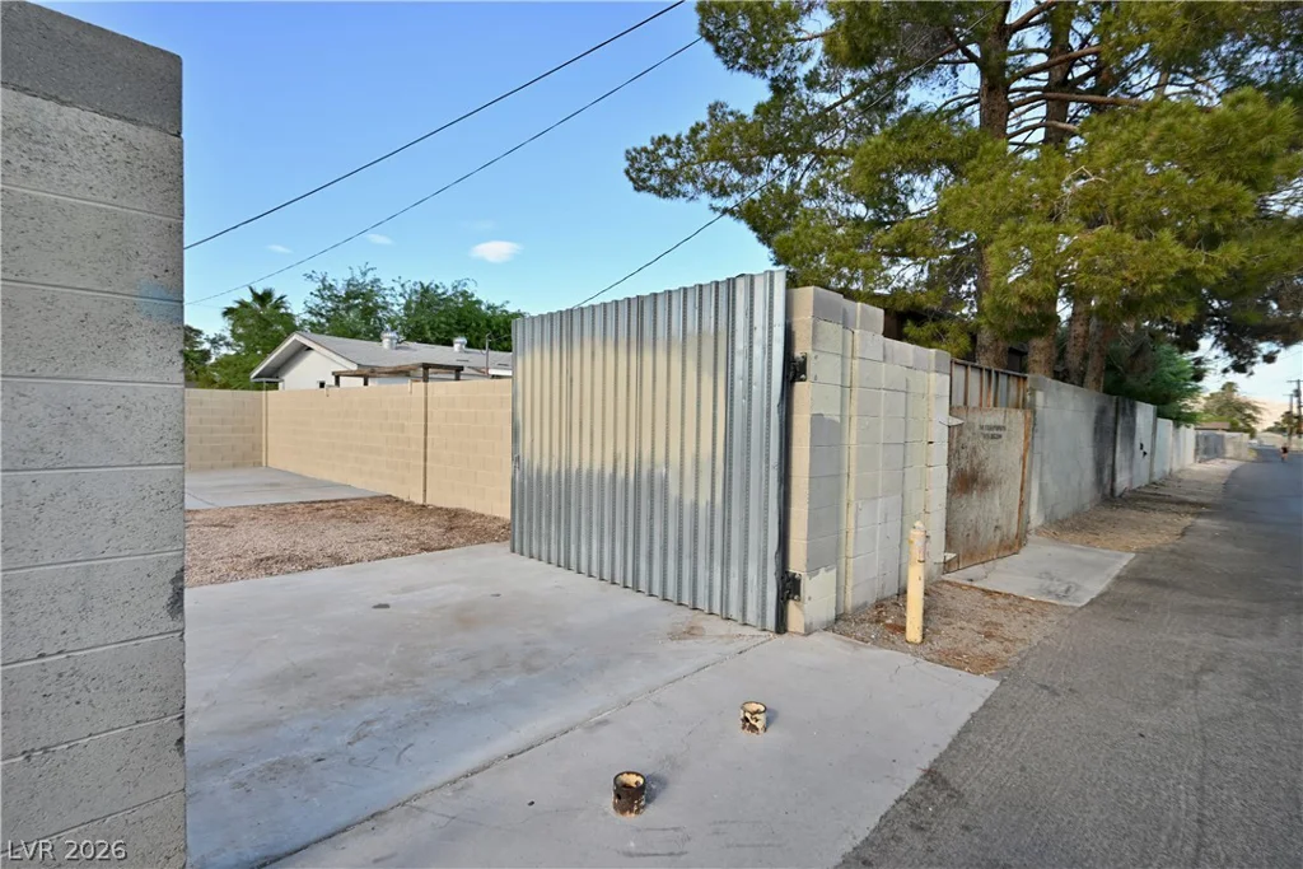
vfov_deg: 68.9
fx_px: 633
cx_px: 652
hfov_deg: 91.6
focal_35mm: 18
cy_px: 434
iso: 100
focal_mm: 17.5
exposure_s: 1/60
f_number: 9
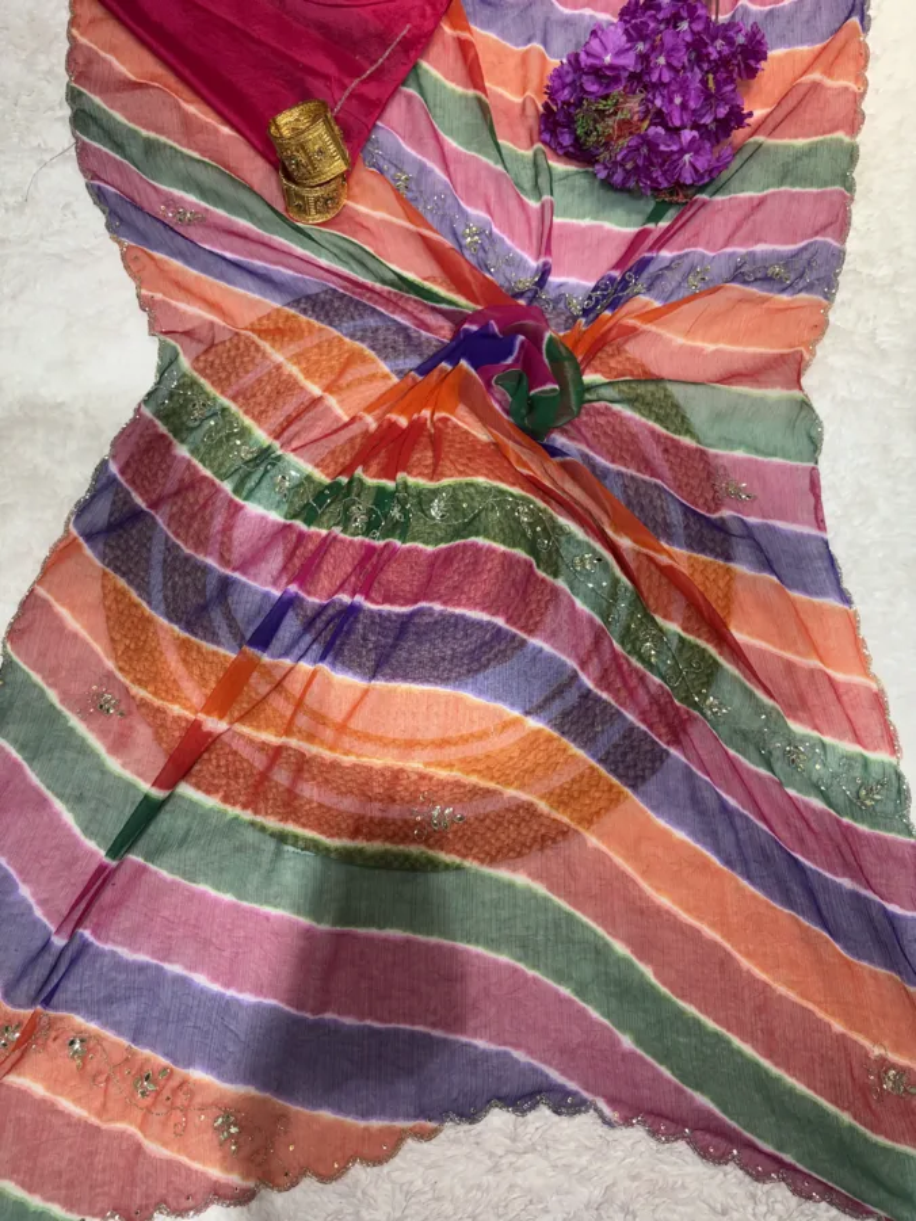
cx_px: 458
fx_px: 917
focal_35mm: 26
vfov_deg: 67.3
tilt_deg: -74.8
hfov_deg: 53.1
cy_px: 610
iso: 50
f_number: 1.6
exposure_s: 1/100
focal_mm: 5.96
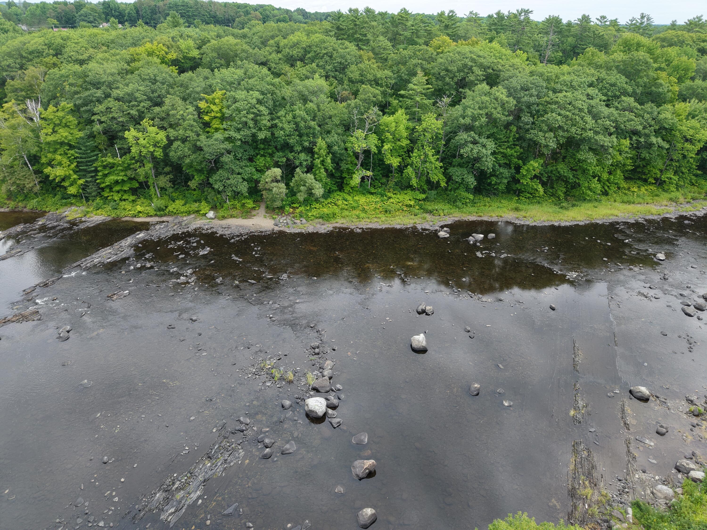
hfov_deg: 71.6
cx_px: 354
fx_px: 490
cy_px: 265
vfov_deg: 56.8
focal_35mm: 24
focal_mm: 8.67
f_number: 1.8
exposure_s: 1/1500
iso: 230
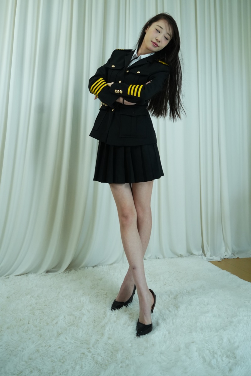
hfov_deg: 53.1
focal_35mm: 24
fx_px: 251
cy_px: 188
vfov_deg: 73.7
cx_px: 126
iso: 1600
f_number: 4
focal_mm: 24
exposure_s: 1/400
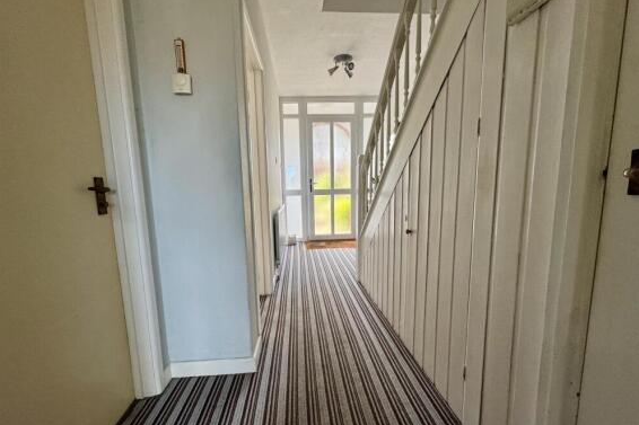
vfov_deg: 77.2
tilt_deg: -7.3
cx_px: 311
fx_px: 266
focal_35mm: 15
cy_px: 223
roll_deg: +1.2
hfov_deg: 100.4
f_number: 2.2
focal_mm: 2.22
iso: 160
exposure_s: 1/99
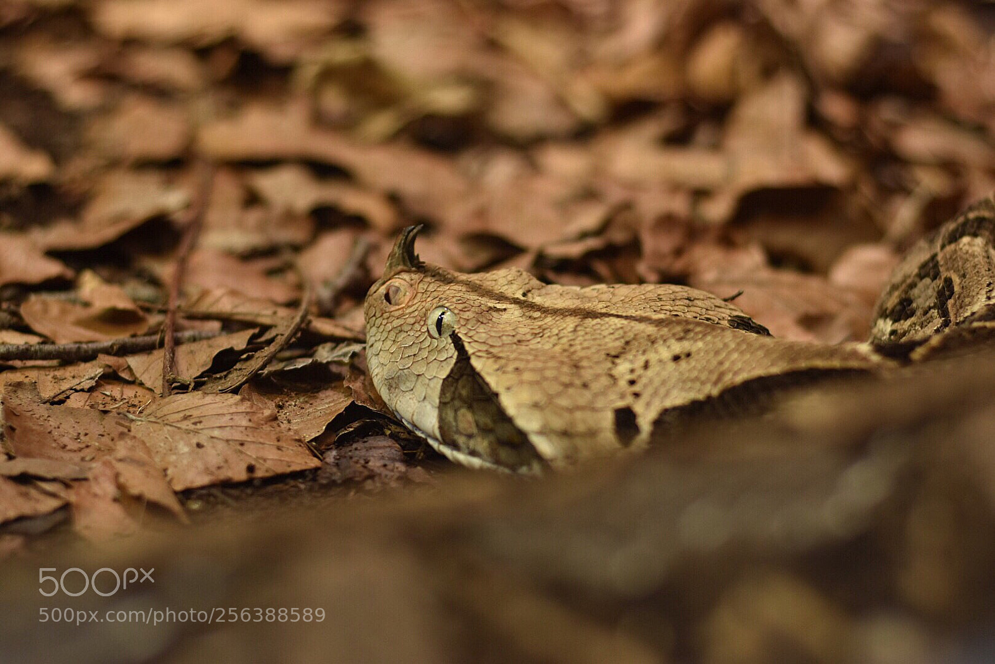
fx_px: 2073
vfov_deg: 18.2
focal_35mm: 75
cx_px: 498
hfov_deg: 27.0
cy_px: 332
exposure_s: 1/100
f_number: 2.5
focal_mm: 50
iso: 250
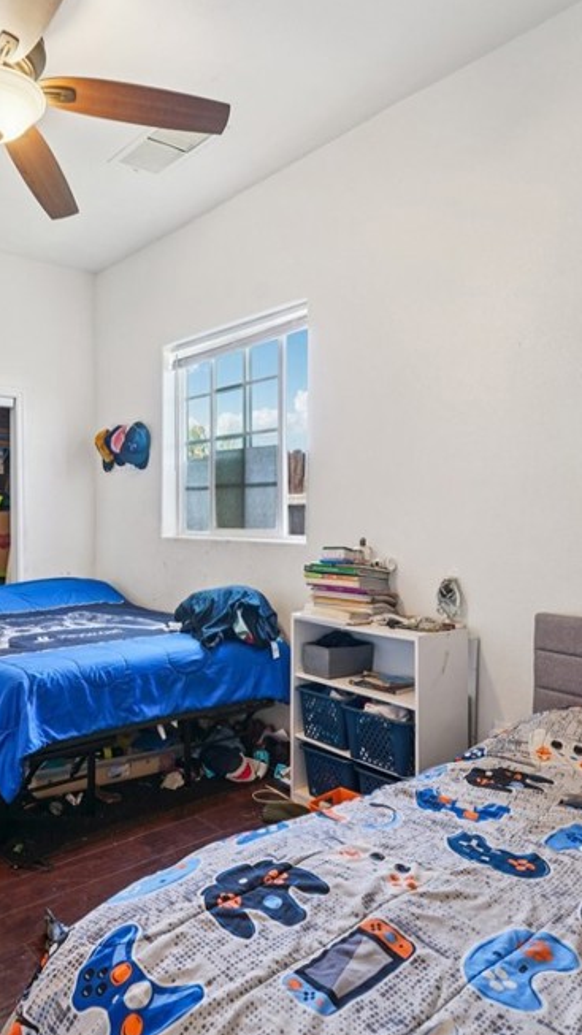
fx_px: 631
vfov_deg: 78.7
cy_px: 509
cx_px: 176
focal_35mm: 23
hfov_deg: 48.3
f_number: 8
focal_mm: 14
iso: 400
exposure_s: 1/8
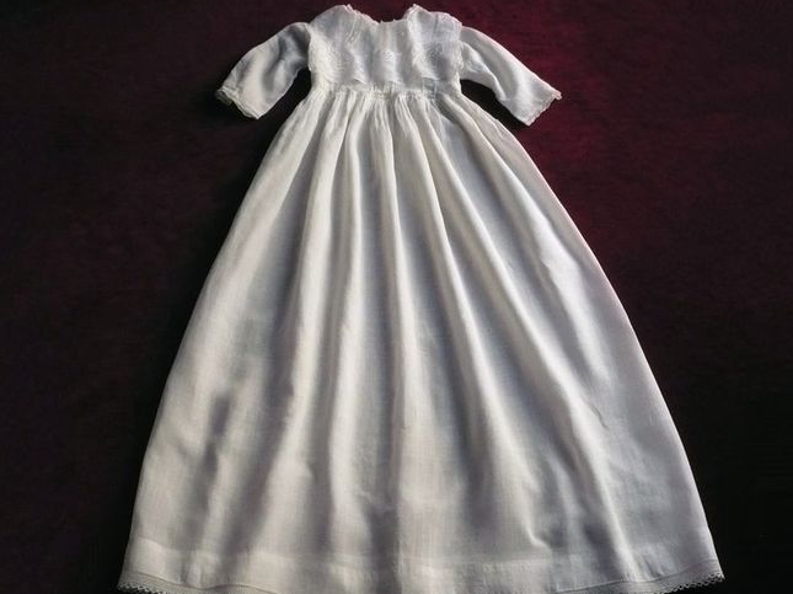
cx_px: 411
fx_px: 870
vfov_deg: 37.7
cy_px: 315
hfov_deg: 49.0
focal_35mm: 38
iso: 400
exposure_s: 1/320
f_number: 2.8
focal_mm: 5.8
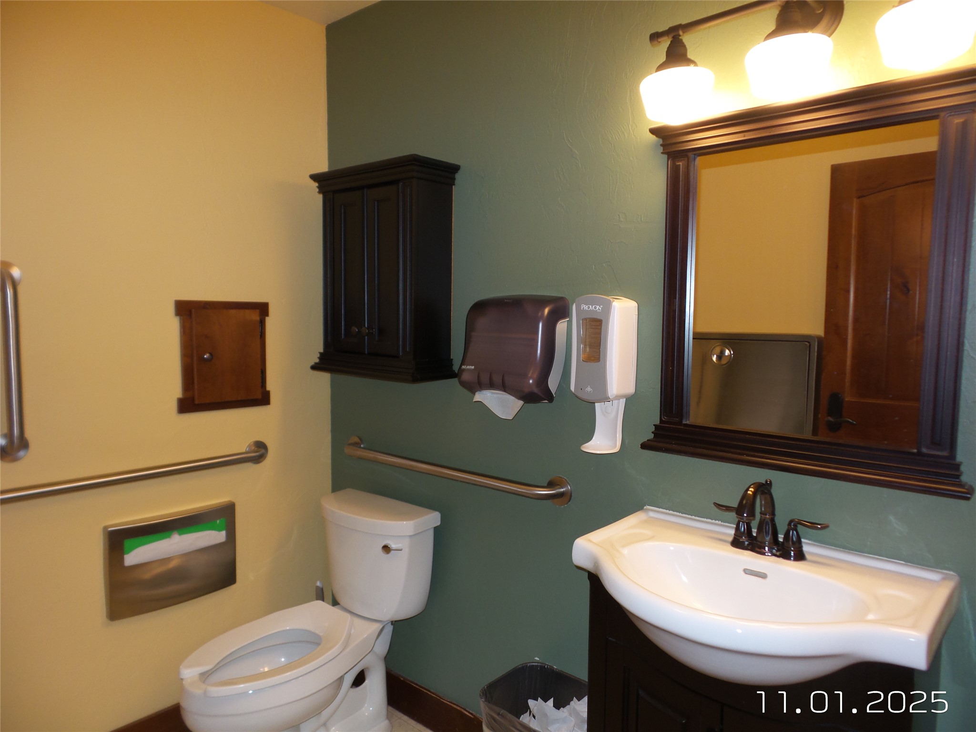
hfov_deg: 73.9
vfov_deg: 58.9
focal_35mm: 23
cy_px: 366
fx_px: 648
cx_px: 488
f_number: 2.8
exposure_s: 1/30
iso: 100
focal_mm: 4.1
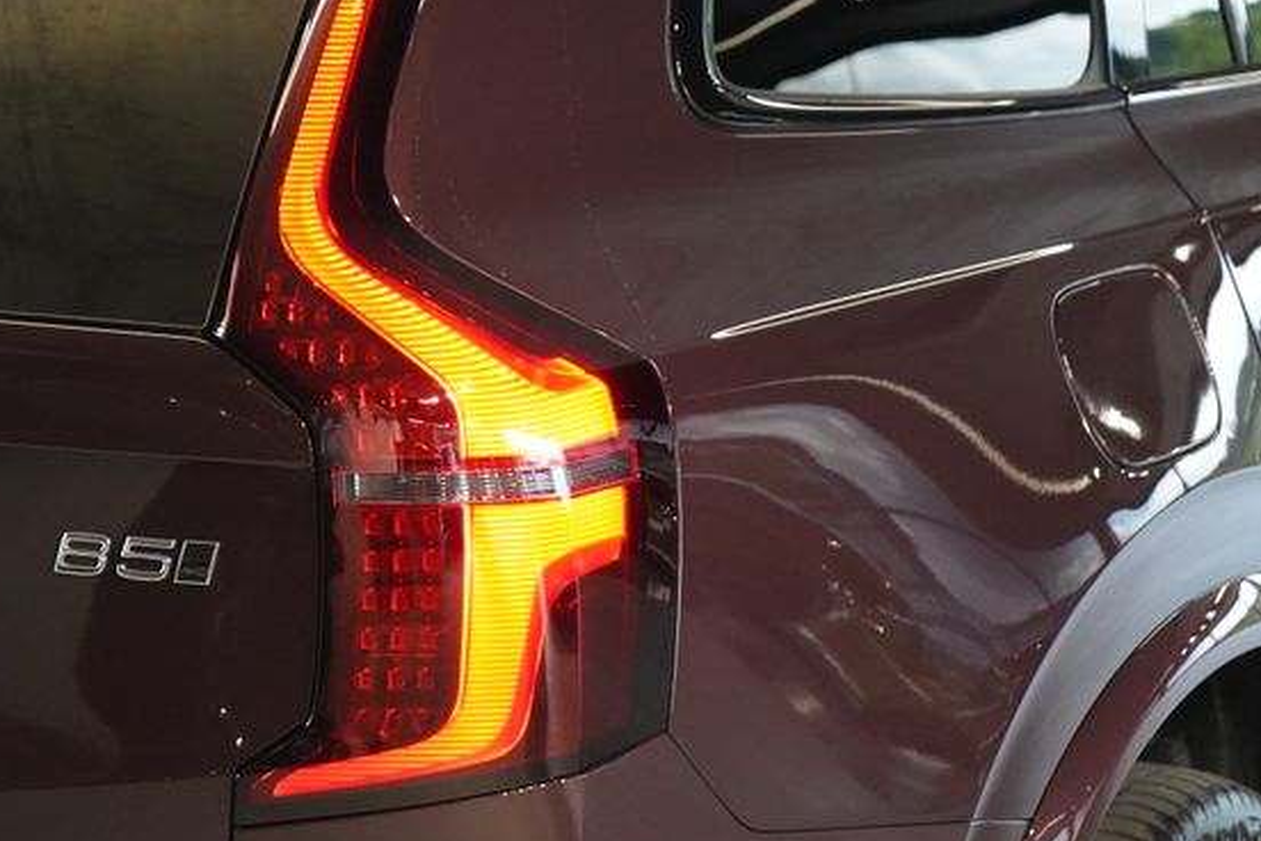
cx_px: 256
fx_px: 4483
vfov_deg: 10.7
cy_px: 259
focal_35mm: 128
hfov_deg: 15.9
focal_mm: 69
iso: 10000
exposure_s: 1/160
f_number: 5.6
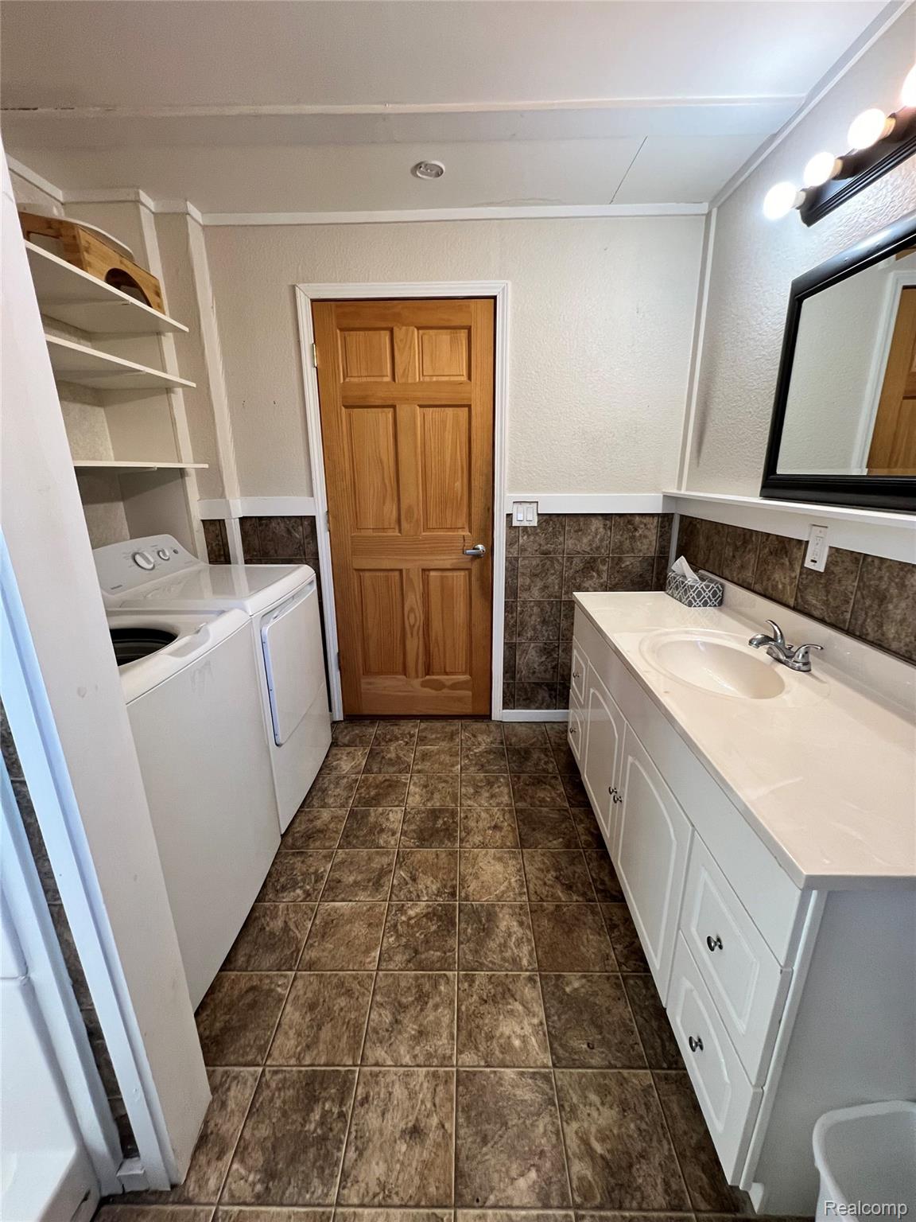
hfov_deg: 89.9
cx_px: 458
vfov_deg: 106.2
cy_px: 611
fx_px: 459
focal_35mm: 13
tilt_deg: -15.5
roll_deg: +1.2
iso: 160
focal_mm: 1.57
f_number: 1.8
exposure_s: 1/120
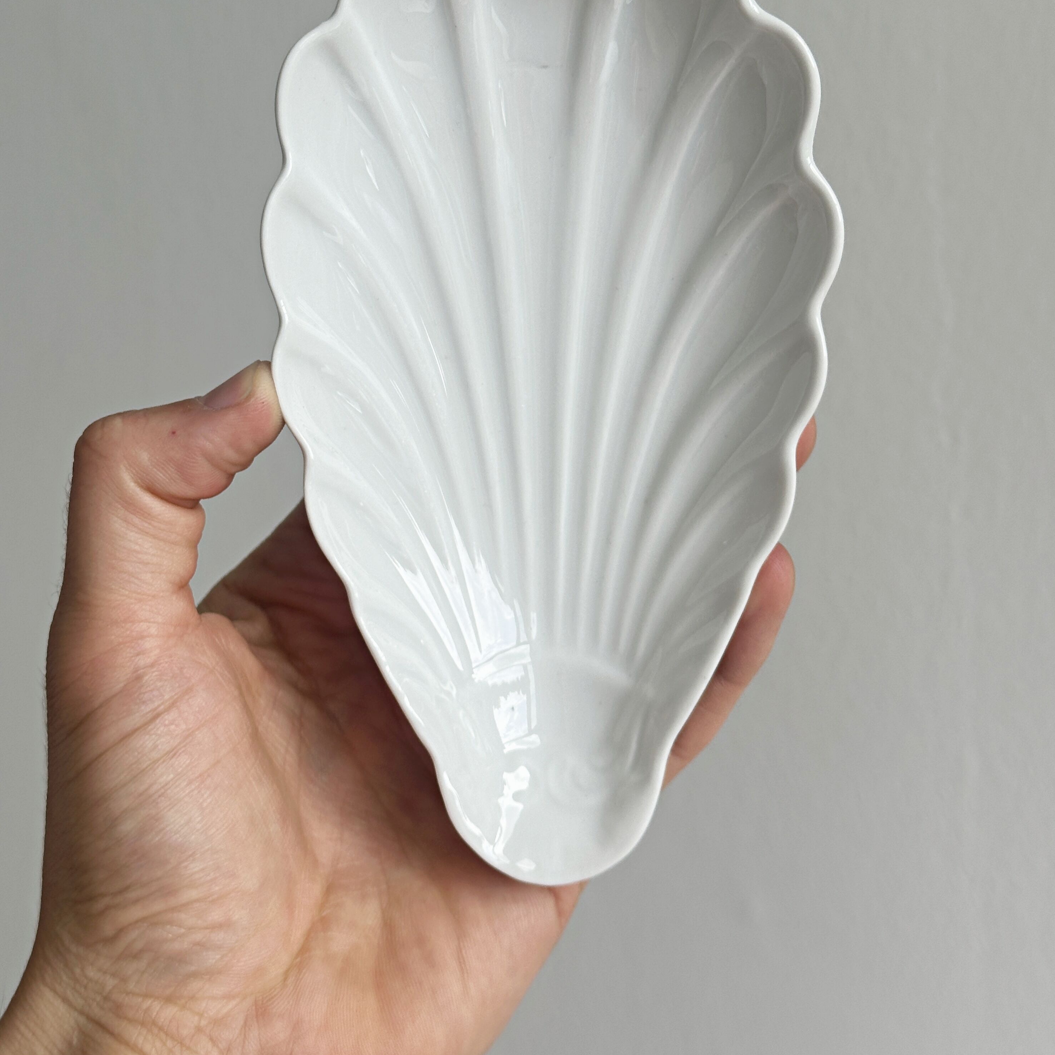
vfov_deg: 29.4
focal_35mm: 58
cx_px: 523
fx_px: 2000
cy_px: 381
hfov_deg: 29.6
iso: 64
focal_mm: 6.86
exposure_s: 1/767
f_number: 1.78
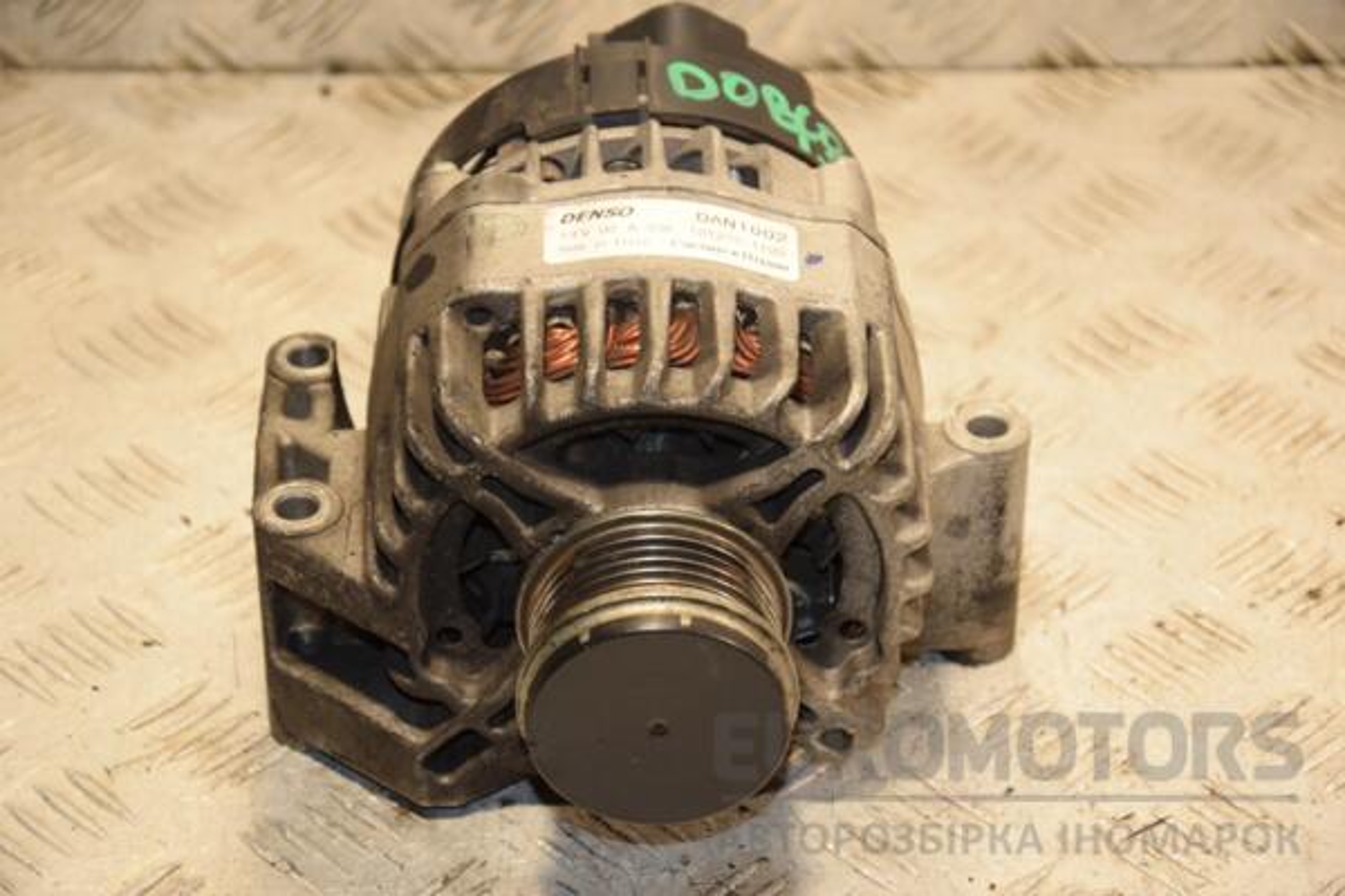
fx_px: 4203
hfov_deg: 18.2
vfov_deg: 12.2
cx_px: 672
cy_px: 448
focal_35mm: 112
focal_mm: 75
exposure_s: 1/160
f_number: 5.3
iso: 800
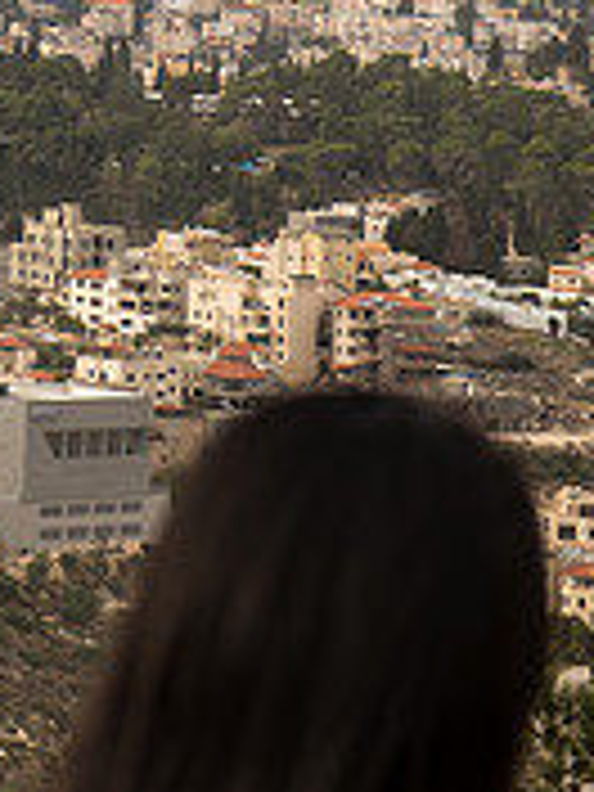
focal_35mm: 196
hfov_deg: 7.3
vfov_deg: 10.0
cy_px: -70
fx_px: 4484
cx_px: -558
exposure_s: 1/800
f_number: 3.5
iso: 100
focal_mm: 62
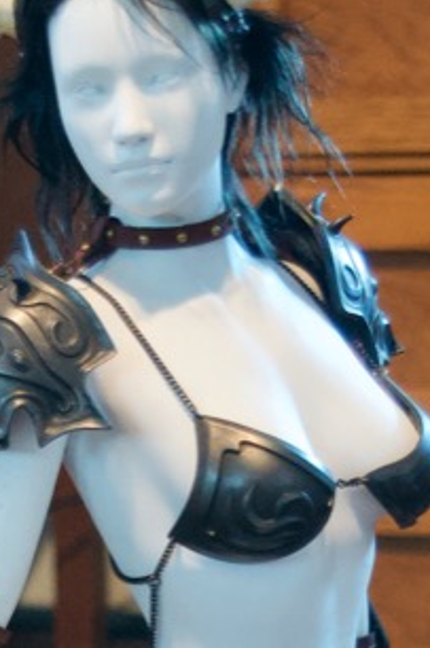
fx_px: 2798
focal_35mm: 156
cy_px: 817
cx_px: 184
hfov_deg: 8.8
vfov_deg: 12.8
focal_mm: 31
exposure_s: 1/15
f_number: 4.2
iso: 1600
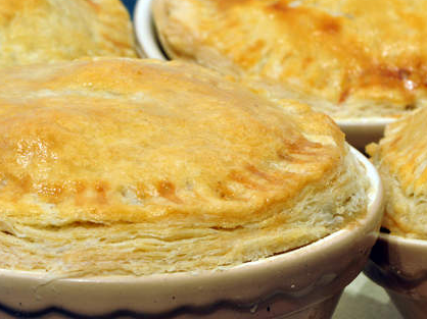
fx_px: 2857
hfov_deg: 8.5
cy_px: 161
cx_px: 250
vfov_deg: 6.4
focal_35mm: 232
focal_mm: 105
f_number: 20
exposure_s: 8
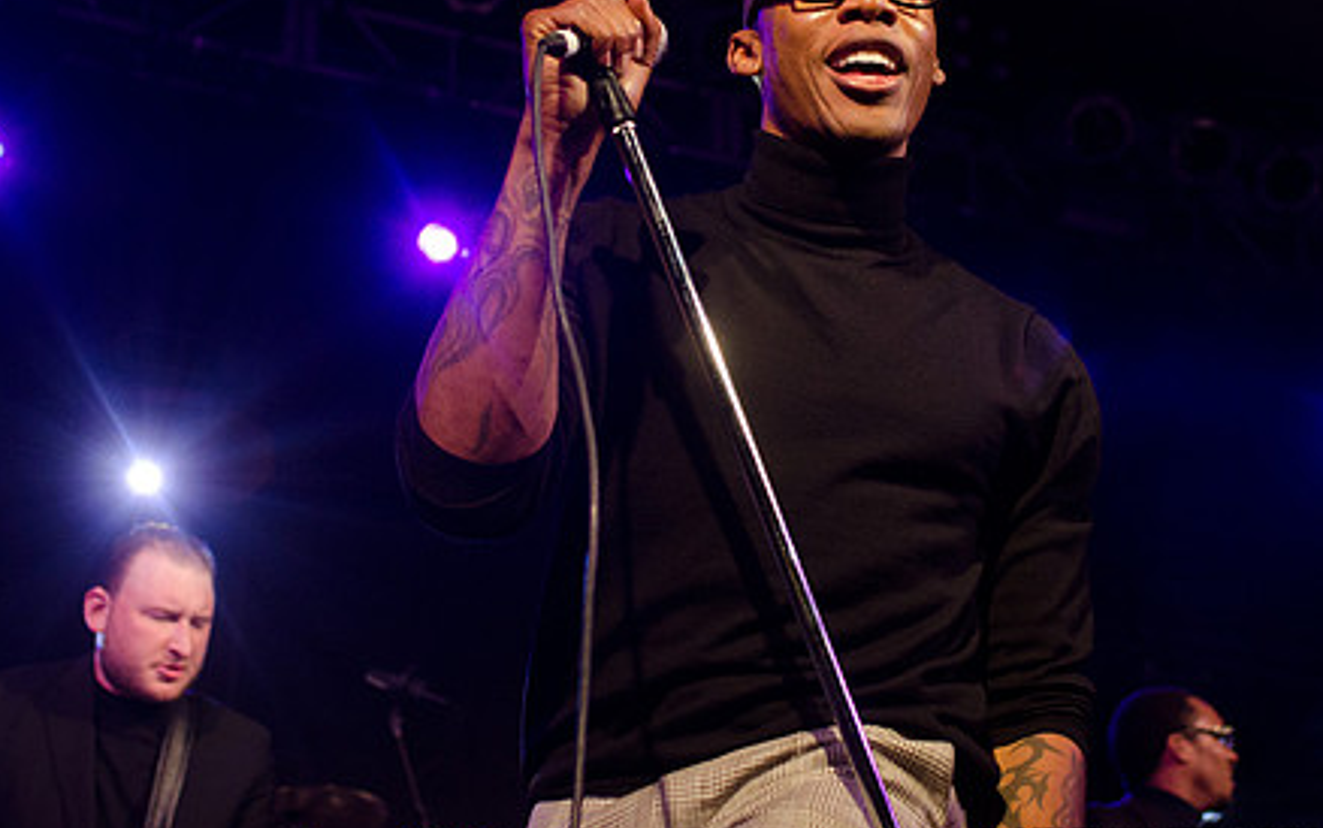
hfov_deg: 29.1
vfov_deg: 18.4
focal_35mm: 71
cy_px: 290
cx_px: 764
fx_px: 2549
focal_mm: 35
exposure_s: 1/400
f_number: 3.5
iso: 1600
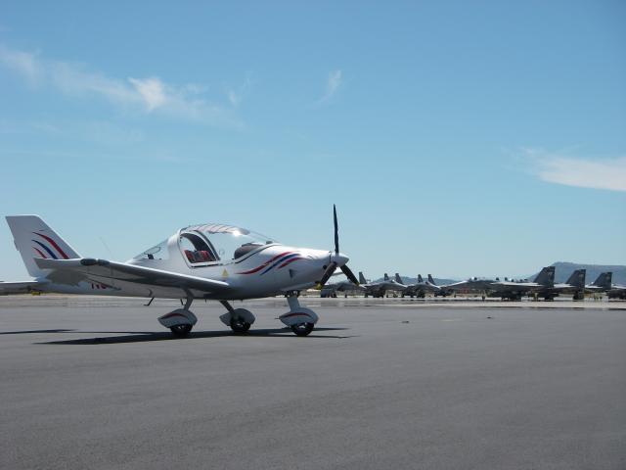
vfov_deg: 20.4
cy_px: 235
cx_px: 313
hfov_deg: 27.0
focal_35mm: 72
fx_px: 1302
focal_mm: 11.9
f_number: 7.6
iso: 64
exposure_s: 1/250
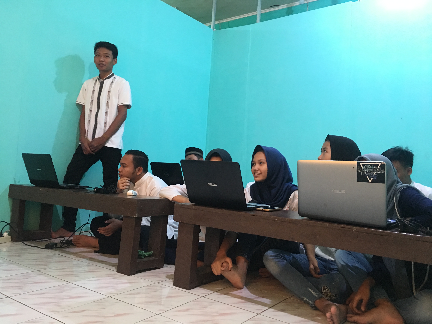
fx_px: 362
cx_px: 216
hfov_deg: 61.7
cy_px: 162
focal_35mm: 29
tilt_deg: +4.1
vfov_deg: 48.2
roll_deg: -4.5
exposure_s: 1/8
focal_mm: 4.15
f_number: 2.2
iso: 100
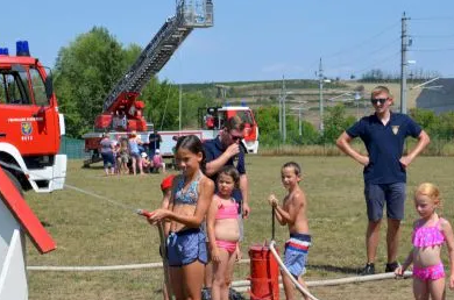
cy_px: 227
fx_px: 1195
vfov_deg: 14.3
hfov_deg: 21.5
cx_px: 165
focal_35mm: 95
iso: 100
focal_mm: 38
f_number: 8
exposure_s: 1/320
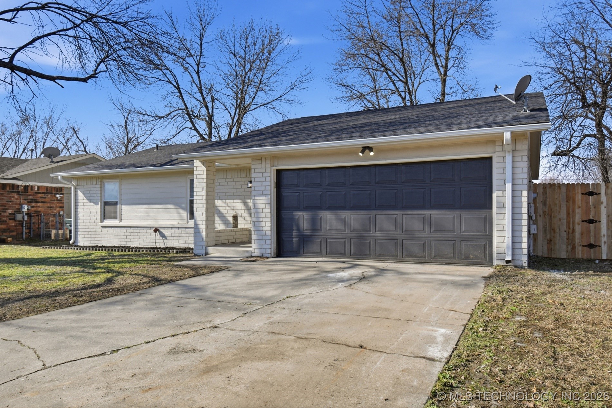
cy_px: 204
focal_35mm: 26
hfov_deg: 70.4
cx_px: 306
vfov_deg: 50.4
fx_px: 433
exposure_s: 1/1250
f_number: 13
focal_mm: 17
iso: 200
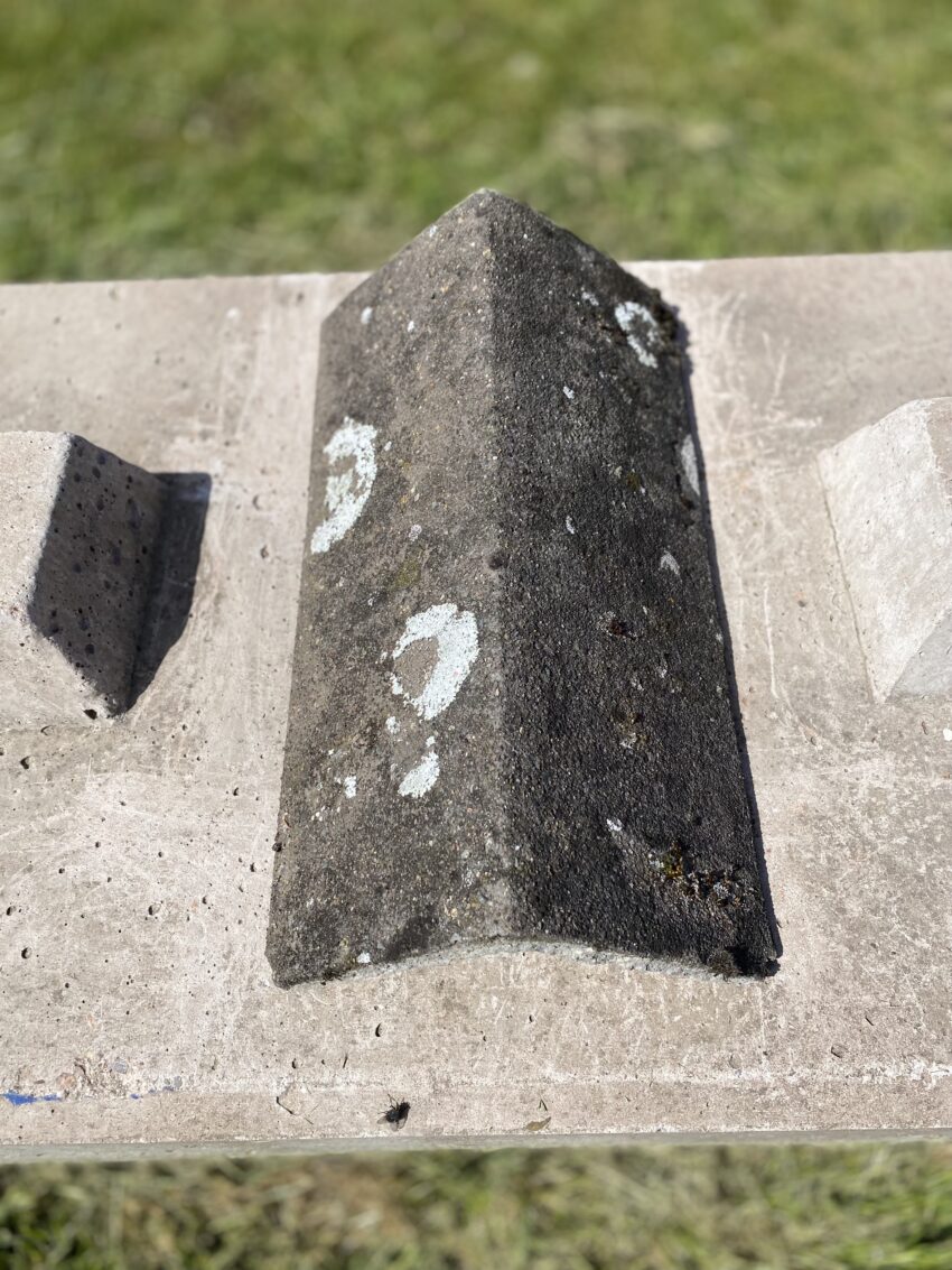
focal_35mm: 26
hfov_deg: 53.1
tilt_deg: -59.8
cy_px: 635
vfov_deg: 67.3
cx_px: 476
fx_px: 953
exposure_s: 1/4274
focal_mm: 4.25
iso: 32
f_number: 1.8
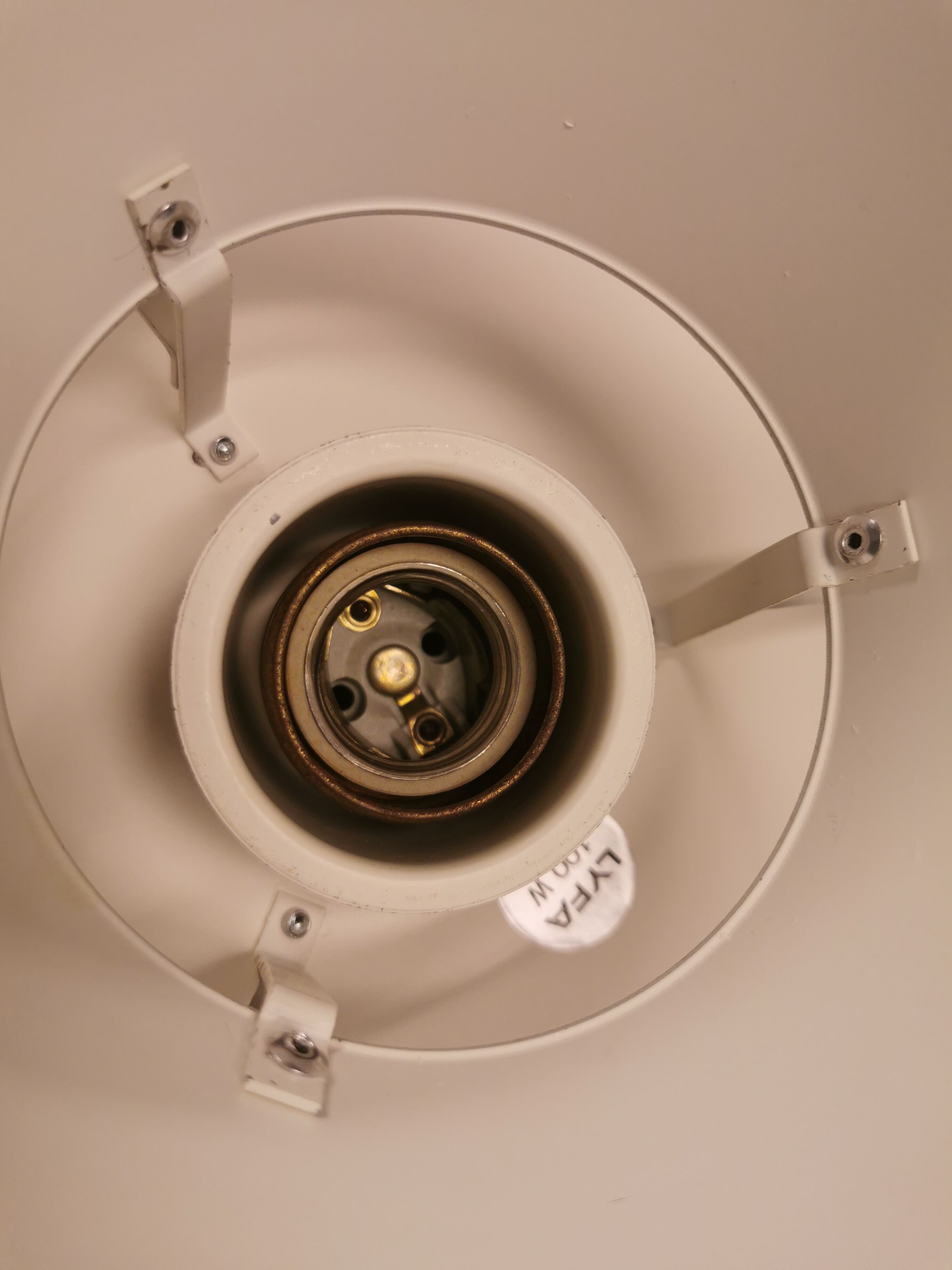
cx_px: 476
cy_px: 635
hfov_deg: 51.4
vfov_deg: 65.3
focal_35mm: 27
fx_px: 990
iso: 64
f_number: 1.6
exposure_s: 1/100
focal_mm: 5.56
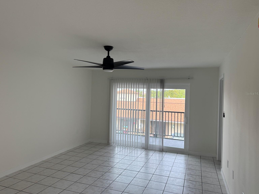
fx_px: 187
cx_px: 127
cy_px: 93
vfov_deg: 54.9
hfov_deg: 69.4
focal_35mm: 25
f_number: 1.78
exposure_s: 1/211
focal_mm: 6.76
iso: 100
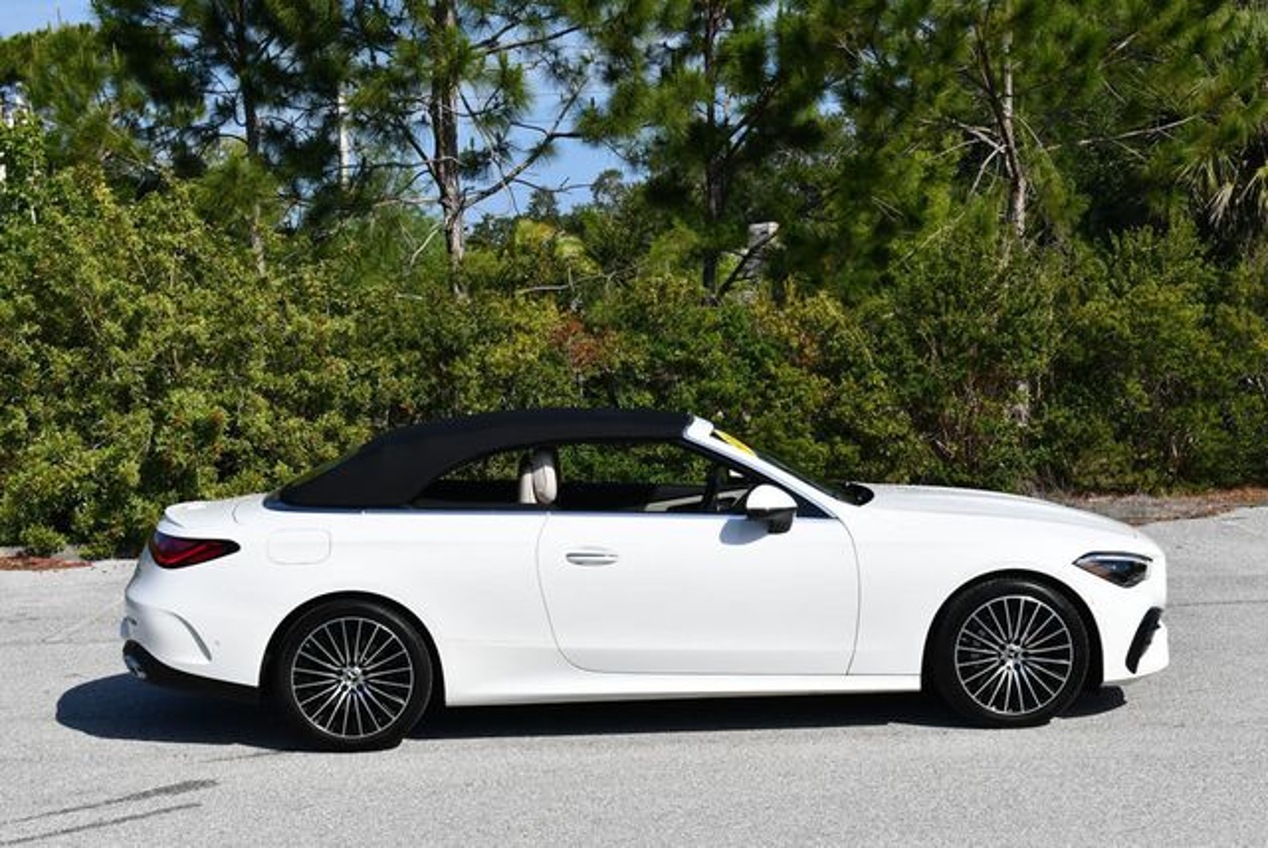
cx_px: 634
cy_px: 424
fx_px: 2256
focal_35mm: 64
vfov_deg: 21.3
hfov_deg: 31.4
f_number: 9
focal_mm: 32
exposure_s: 1/320
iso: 100
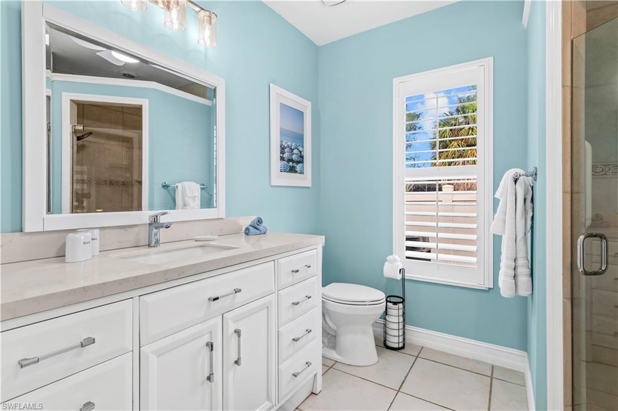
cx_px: 309
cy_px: 206
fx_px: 309
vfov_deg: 67.3
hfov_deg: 90.0
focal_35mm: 18
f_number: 10
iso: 320
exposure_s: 1/13
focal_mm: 18
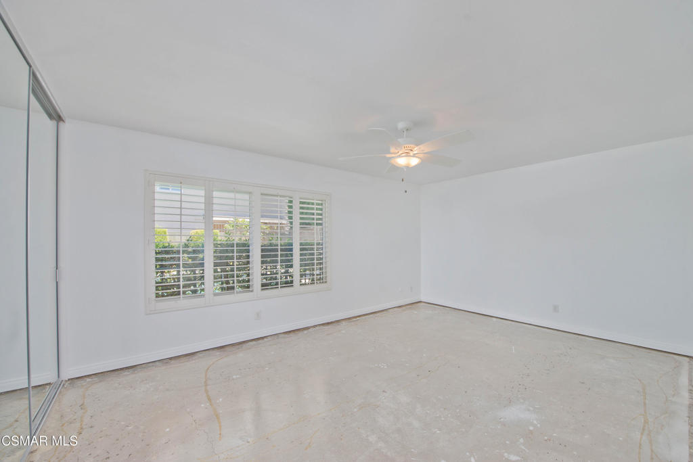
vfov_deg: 81.2
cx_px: 346
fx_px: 270
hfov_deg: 104.2
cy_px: 231
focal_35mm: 14
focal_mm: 14
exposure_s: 1/200
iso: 400
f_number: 5.6
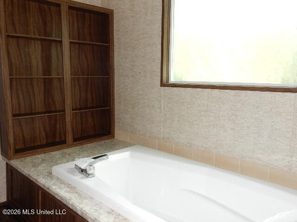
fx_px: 257
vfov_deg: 46.8
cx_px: 148
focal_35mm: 30
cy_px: 111
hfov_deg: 60.0
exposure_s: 1/30
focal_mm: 5.4
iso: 250
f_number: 4
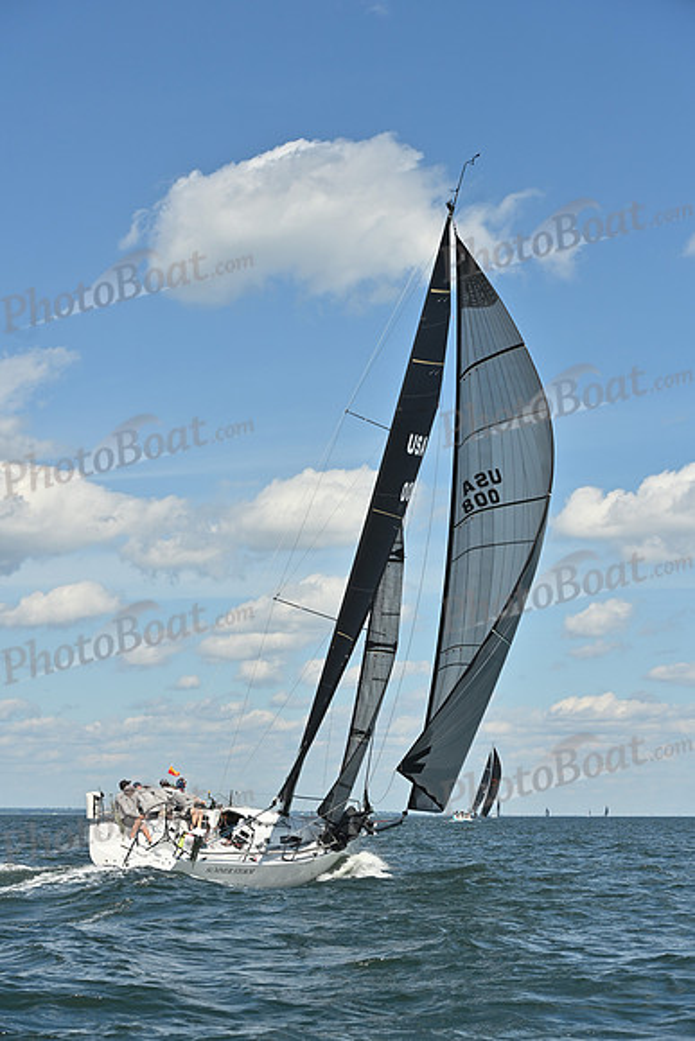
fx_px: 2026
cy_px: 520
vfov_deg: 28.8
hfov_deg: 19.5
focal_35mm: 70
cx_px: 348
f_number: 8
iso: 250
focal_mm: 70
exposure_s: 1/1600
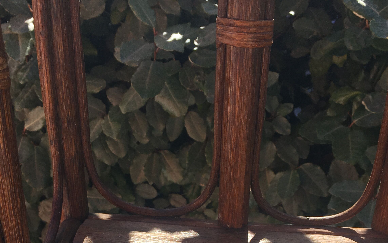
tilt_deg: -33.4
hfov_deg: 37.5
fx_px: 571
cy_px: 278
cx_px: 181
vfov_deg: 22.4
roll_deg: -0.6
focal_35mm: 54
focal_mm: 4.15
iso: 25
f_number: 2.2
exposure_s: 1/1202
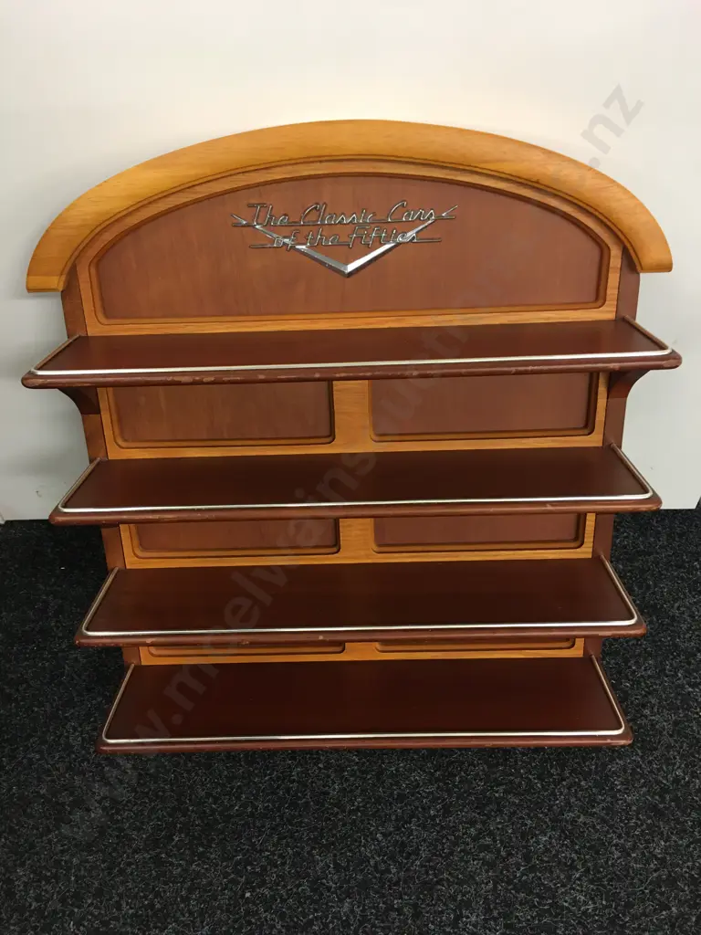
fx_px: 783
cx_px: 350
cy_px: 468
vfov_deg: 61.7
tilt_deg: -47.4
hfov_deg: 48.2
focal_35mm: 29
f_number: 2.2
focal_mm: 4.15
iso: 80
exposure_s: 1/17
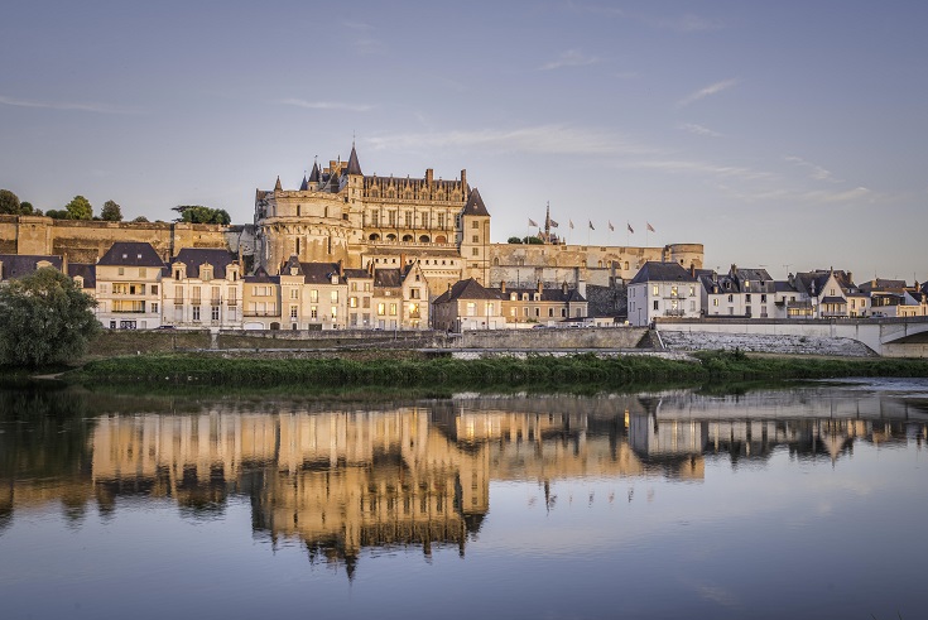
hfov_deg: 51.8
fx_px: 954
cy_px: 314
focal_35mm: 37
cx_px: 482
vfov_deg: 36.0
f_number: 11
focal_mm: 34
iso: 50
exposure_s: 1/10
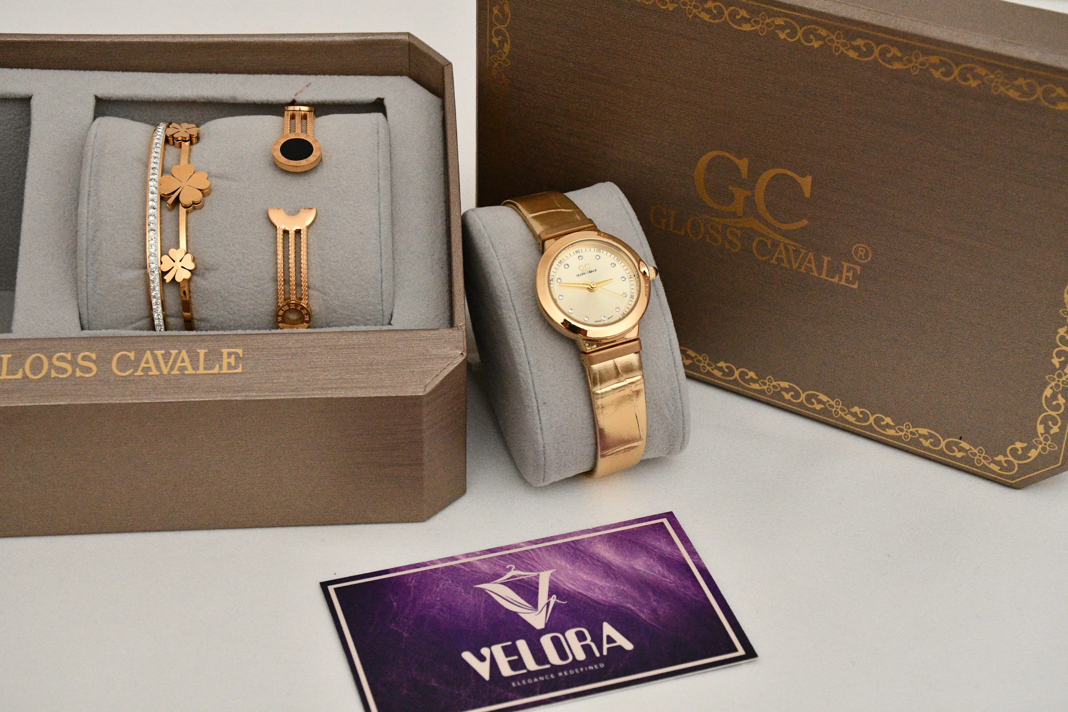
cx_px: 534
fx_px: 2136
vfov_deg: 18.9
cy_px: 356
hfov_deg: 28.1
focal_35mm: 72
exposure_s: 1/60
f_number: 11
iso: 5000
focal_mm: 48
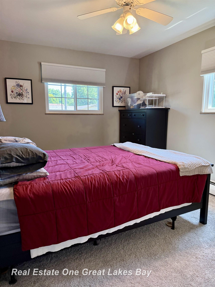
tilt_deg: -7.3
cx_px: 108
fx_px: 199
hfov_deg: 56.8
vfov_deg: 71.6
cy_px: 144
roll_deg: +0.9
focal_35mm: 24
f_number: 1.78
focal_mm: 6.76
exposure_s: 1/120
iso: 250
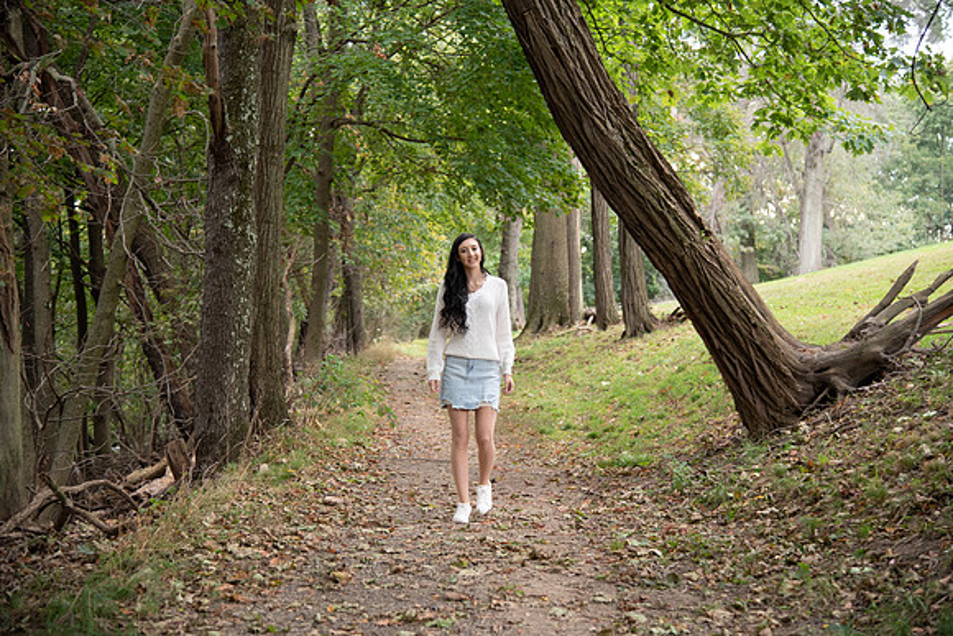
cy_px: 318
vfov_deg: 20.9
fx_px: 1721
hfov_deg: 31.0
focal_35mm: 65
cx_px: 476
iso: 800
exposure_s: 1/200
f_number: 4
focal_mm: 65
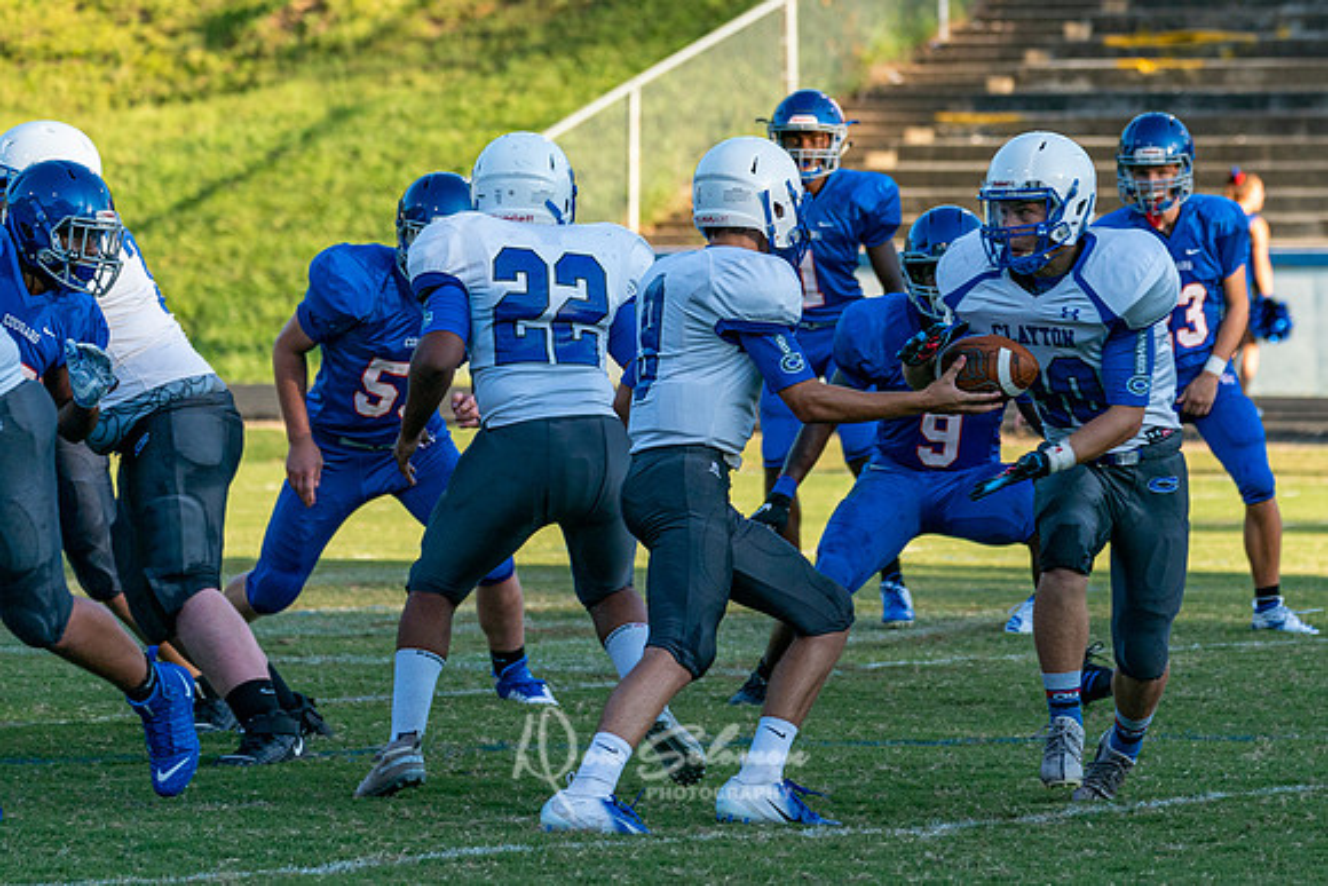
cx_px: 768
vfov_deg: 4.7
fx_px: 10718
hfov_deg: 7.1
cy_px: 296
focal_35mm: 291
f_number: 5.6
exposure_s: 1/1000
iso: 500
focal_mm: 185
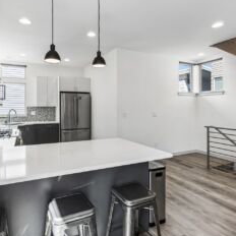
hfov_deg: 69.1
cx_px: 98
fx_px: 170
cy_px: 106
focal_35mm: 22
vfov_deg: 69.5
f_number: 9
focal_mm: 10
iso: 250
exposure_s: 1/25
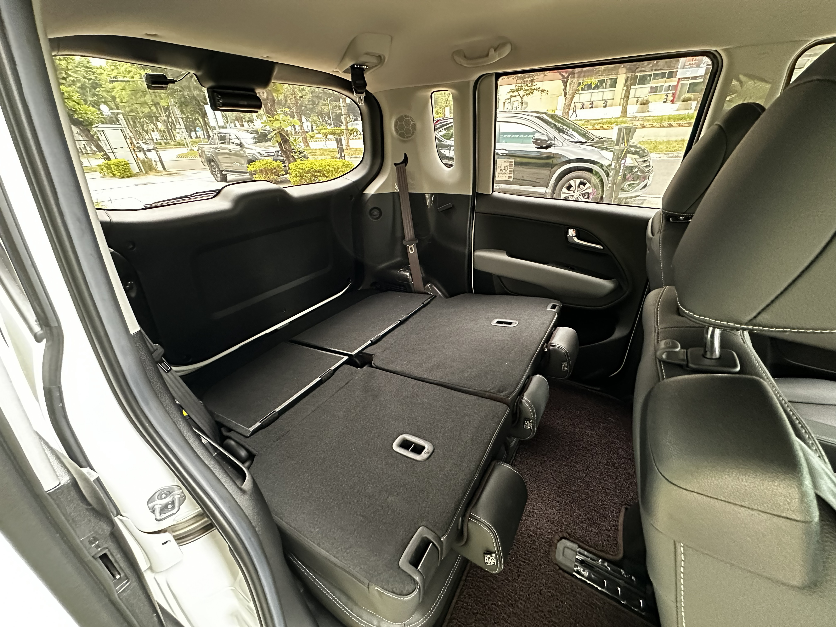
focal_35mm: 14
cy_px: 314
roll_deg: +4.3
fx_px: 338
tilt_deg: -30.2
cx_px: 418
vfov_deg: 85.7
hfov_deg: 102.1
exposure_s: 1/50
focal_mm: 2.22
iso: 1250
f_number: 2.2
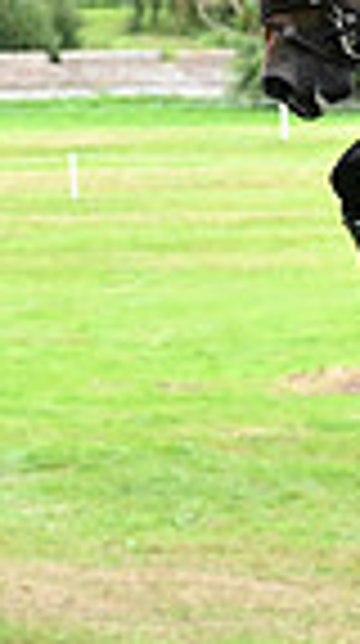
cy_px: 259
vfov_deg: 6.6
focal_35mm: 328
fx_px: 5589
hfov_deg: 3.6
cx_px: 936
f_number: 5
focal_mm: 77
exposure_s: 1/1250
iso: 2500
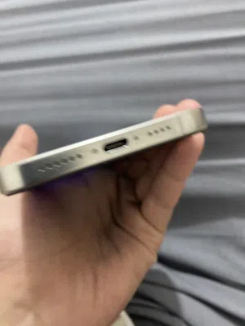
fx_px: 236
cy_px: 163
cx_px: 122
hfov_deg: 54.9
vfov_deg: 69.4
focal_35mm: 25
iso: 500
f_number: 1.8
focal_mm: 4.25
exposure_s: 1/25
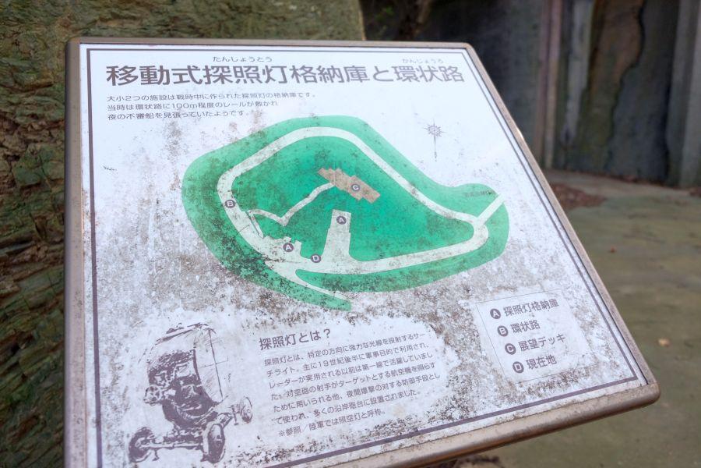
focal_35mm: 27
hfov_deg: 67.4
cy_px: 234
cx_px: 350
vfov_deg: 47.9
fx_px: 526
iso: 640
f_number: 2.8
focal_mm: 18
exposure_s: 1/60
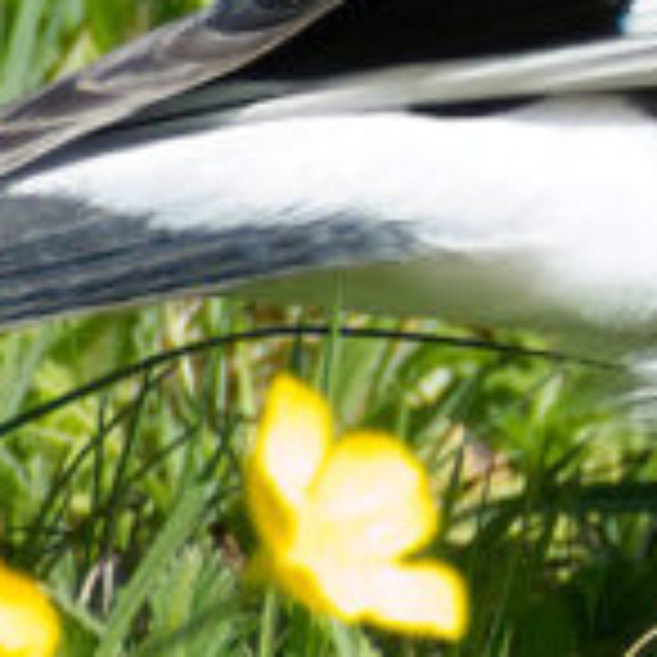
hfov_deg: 0.7
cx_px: 1048
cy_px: -176
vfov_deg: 0.7
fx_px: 51020
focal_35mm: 2376
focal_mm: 146
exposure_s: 1/640
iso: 125
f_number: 4
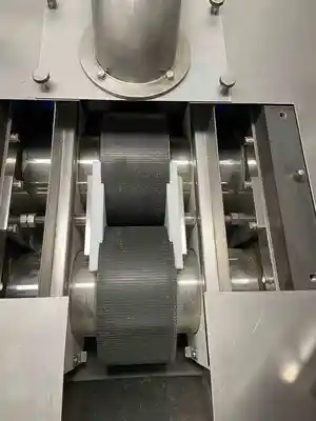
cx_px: 158
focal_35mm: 26
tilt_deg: -69.9
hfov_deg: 53.1
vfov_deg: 67.3
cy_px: 210
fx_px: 316
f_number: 1.8
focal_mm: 4.25
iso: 125
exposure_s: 1/60
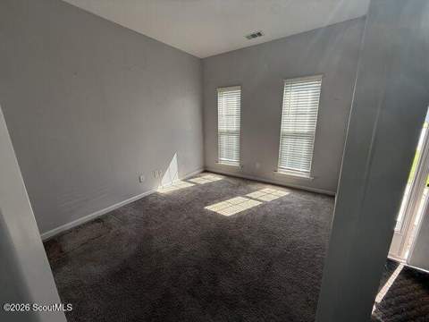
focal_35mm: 14
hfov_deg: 102.1
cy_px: 161
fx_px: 174
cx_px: 214
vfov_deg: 85.7
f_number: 2.2
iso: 50
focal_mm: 2.22
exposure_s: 1/191
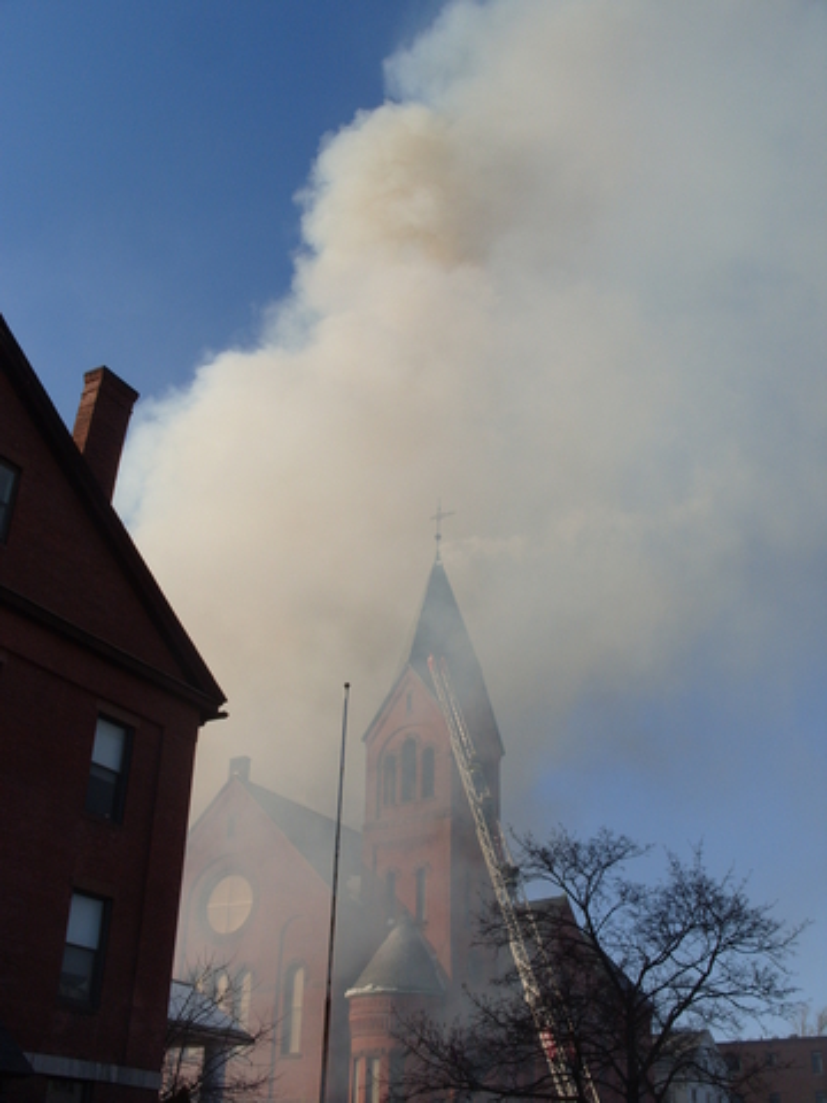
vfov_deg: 52.6
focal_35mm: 35
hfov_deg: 40.7
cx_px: 414
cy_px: 552
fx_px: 1115
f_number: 7.4
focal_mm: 7.8
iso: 80
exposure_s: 1/500
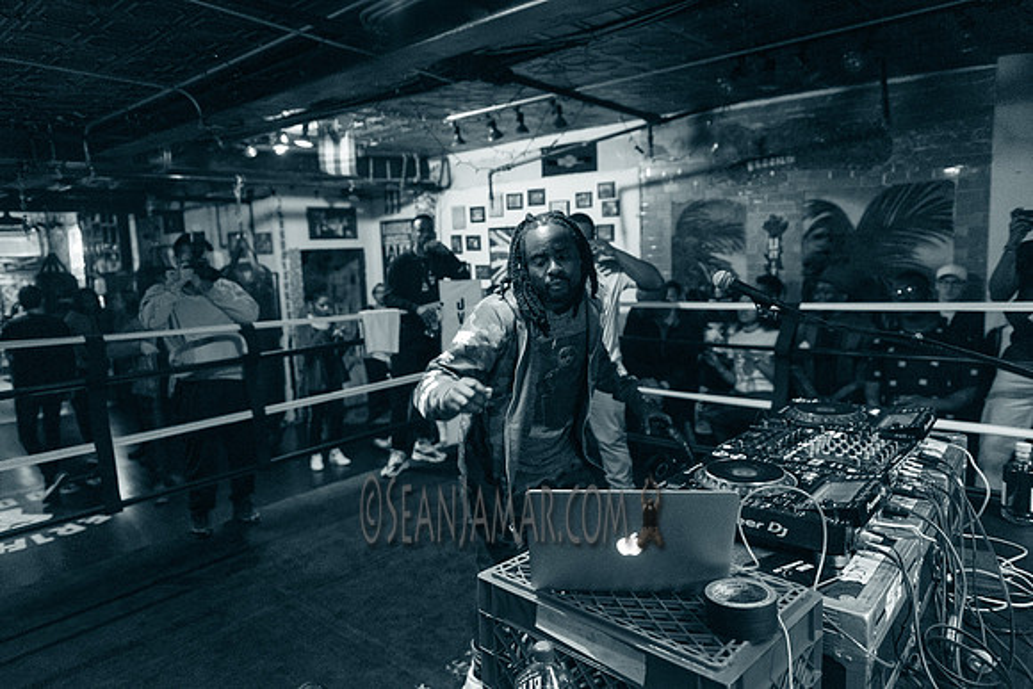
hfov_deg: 73.7
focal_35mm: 24
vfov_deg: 53.2
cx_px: 516
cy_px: 344
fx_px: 689
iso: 5000
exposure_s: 1/250
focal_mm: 24
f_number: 2.8
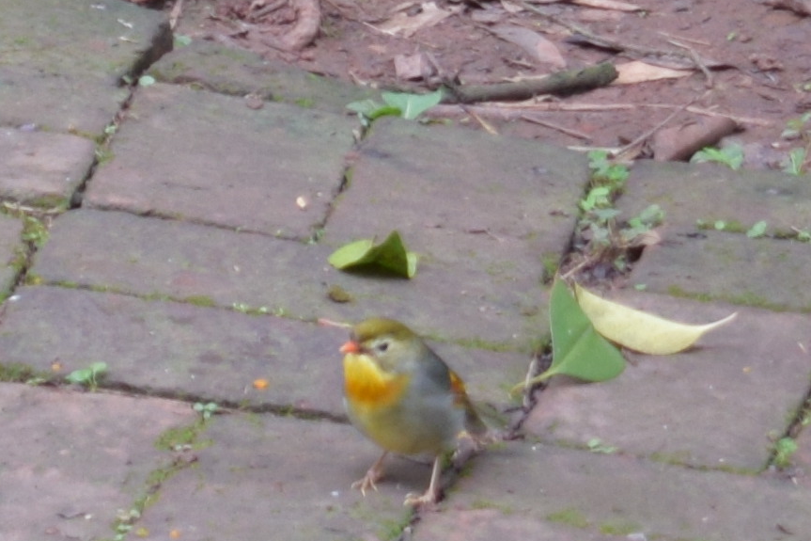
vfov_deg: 2.4
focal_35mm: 573
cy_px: -928
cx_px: -1482
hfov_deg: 3.5
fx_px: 12916
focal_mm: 55
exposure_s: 1/60
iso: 360
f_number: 5.6
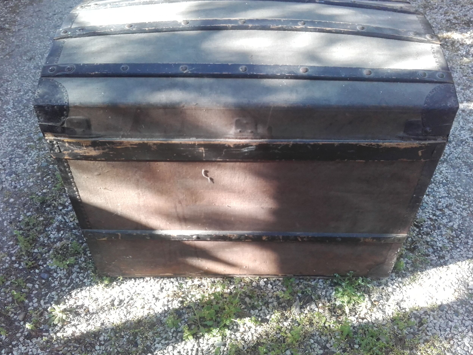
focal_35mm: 32
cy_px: 178
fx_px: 437
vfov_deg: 44.2
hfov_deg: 56.8
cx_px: 239
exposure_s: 1/100
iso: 90
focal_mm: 3.3
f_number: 2.2
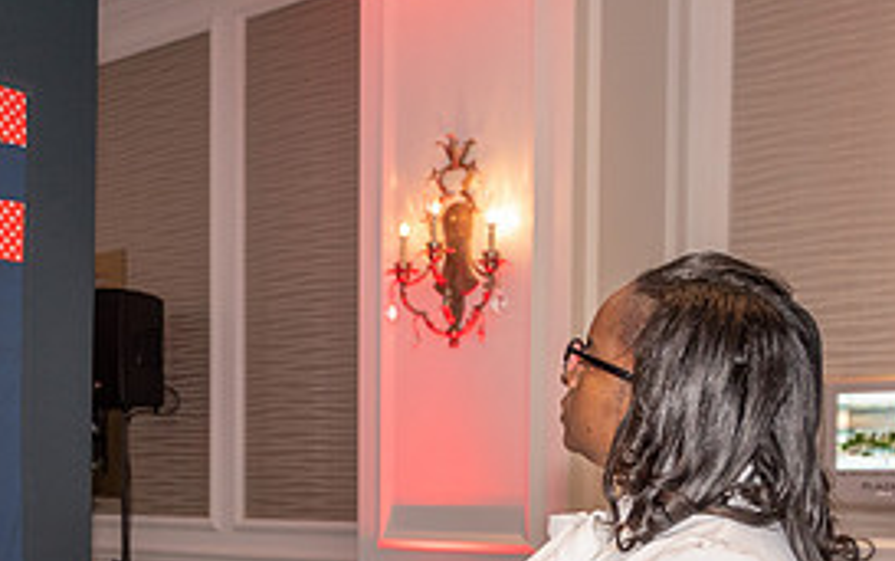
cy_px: 536
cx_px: 23
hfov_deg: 31.7
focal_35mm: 60
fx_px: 1464
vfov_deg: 21.1
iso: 800
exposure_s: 1/60
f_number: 4
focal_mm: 18
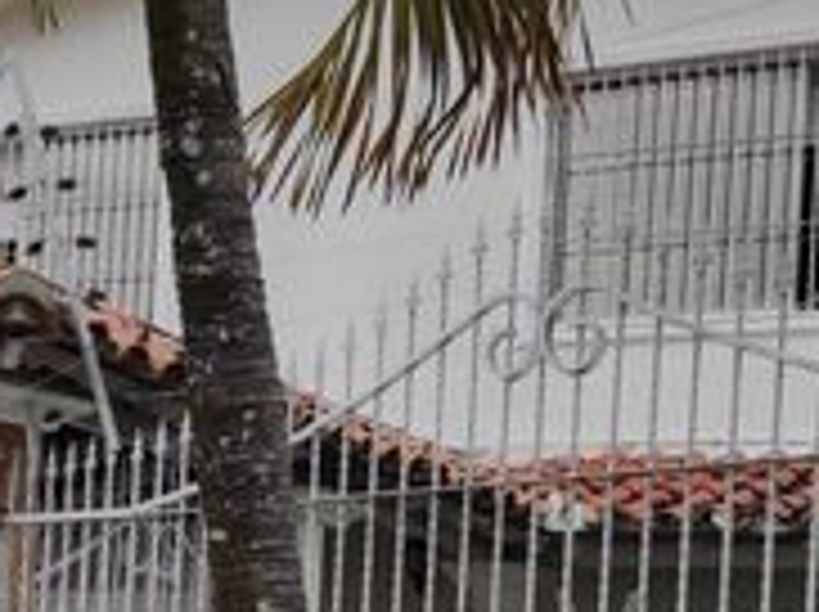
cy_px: 639
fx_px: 2079
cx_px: 227
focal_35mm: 88
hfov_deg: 22.1
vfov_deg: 16.3
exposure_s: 1/3080
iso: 100
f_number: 1.89
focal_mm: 5.43
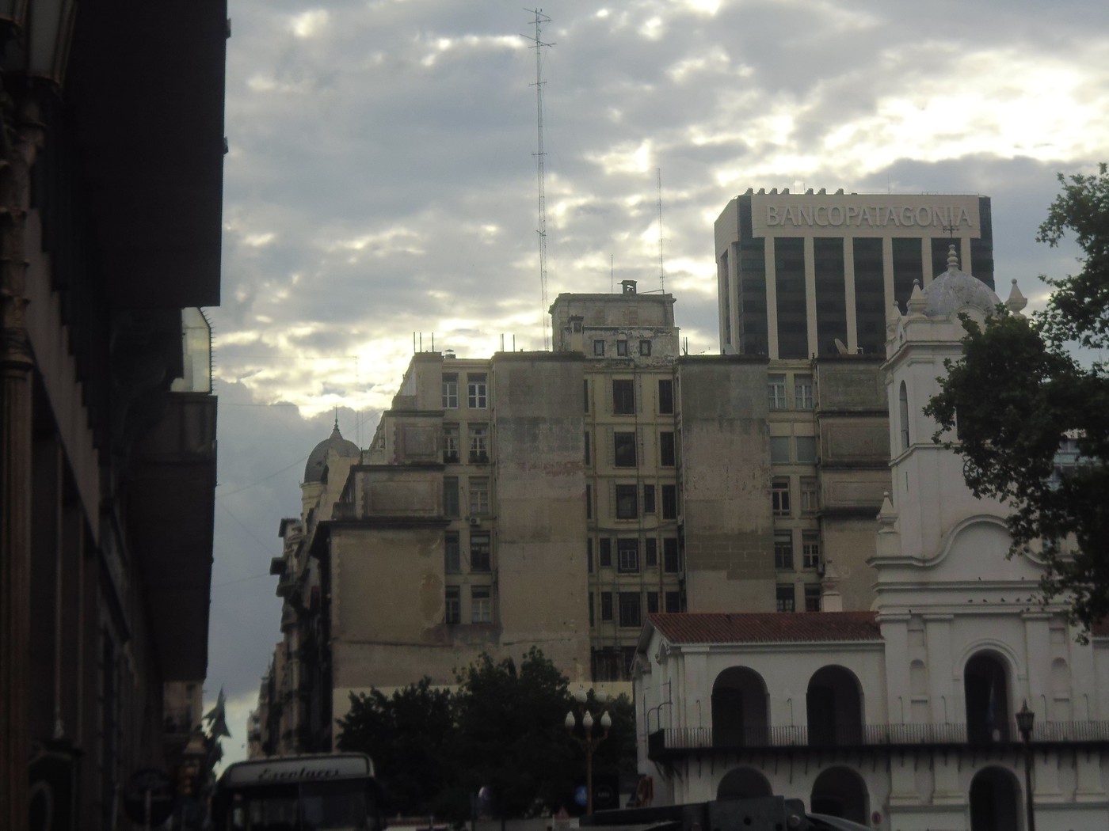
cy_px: 416
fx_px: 2563
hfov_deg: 24.4
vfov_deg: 18.4
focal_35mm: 80
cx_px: 554
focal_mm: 14.3
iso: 160
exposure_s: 1/640
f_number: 5.3
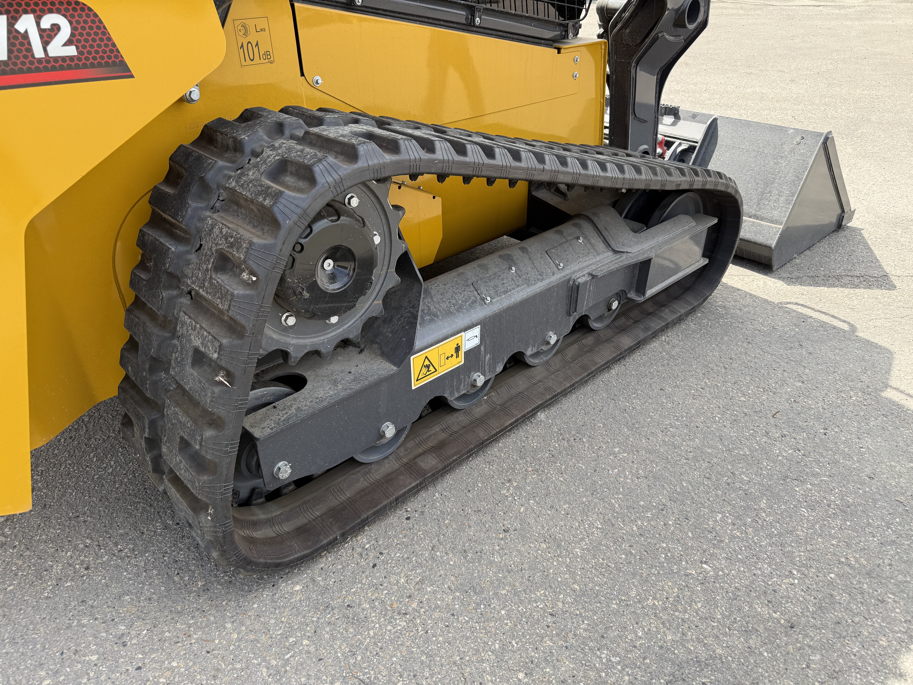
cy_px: 342
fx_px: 633
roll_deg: -3.8
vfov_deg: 56.8
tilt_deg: -21.3
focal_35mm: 24
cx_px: 456
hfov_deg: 71.6
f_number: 1.78
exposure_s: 1/878
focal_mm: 6.76
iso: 80
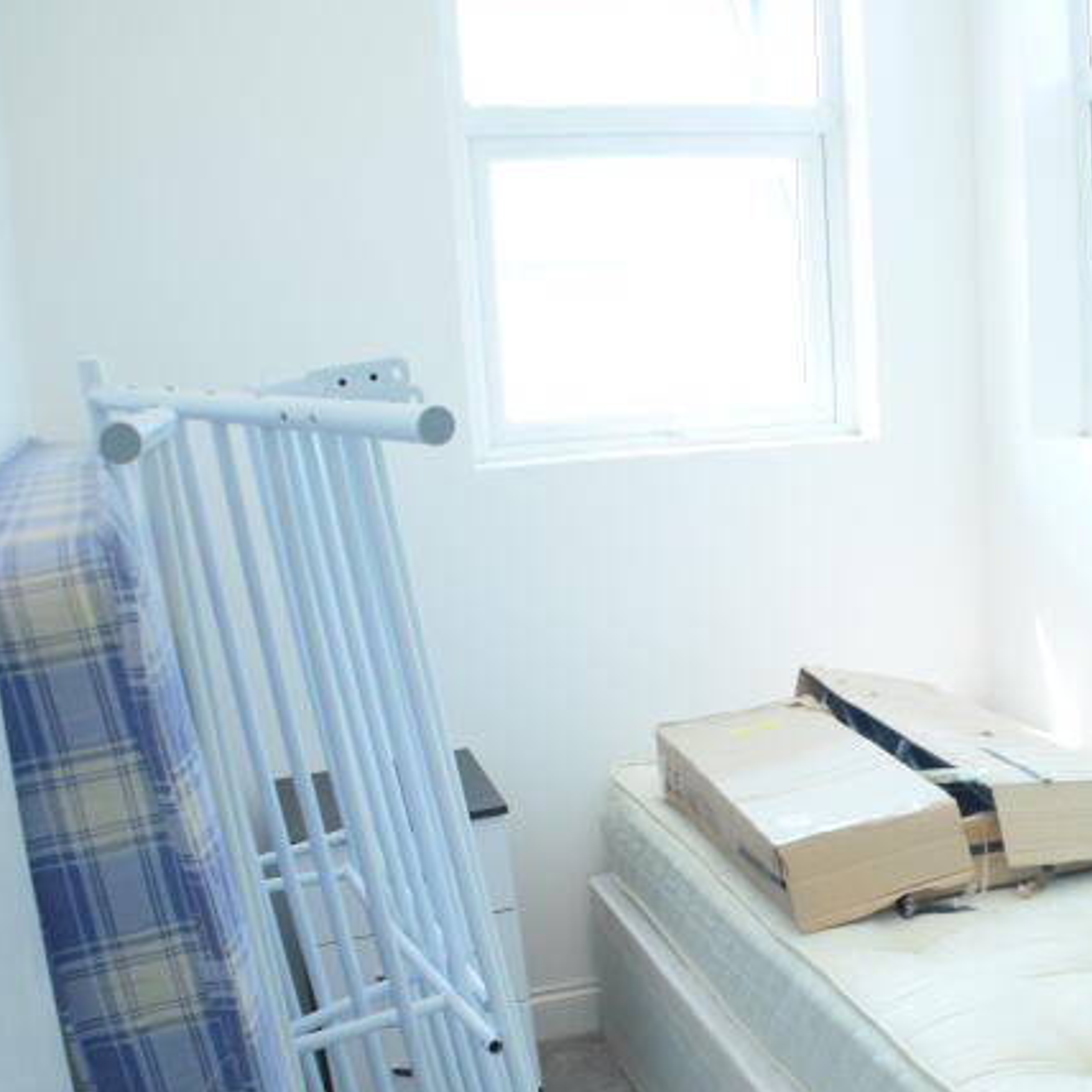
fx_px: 2285
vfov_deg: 26.6
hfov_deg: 26.1
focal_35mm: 64
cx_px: 954
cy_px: 805
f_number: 4
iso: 720
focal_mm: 21
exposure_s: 1/60
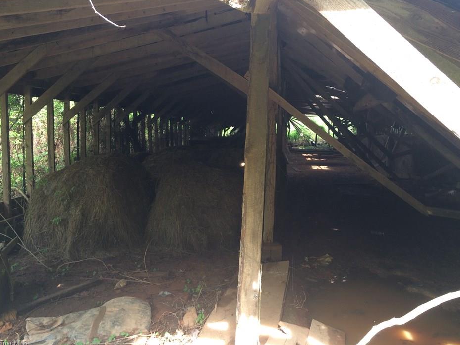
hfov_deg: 56.8
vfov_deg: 44.1
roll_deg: +0.0
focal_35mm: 32
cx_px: 245
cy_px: 157
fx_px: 425
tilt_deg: -4.2
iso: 32
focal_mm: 4.15
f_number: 2.2
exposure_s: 1/60
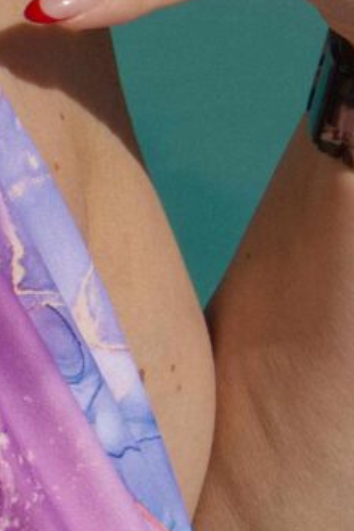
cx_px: -664
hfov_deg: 3.4
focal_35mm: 391
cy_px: 280
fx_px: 5761
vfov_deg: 5.3
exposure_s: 1/2000
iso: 200
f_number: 10
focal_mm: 34
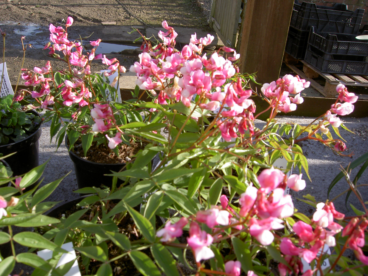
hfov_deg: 54.0
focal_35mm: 34
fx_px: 361
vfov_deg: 41.8
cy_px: 138
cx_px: 184
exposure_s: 1/125
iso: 50
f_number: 4.7
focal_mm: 5.6
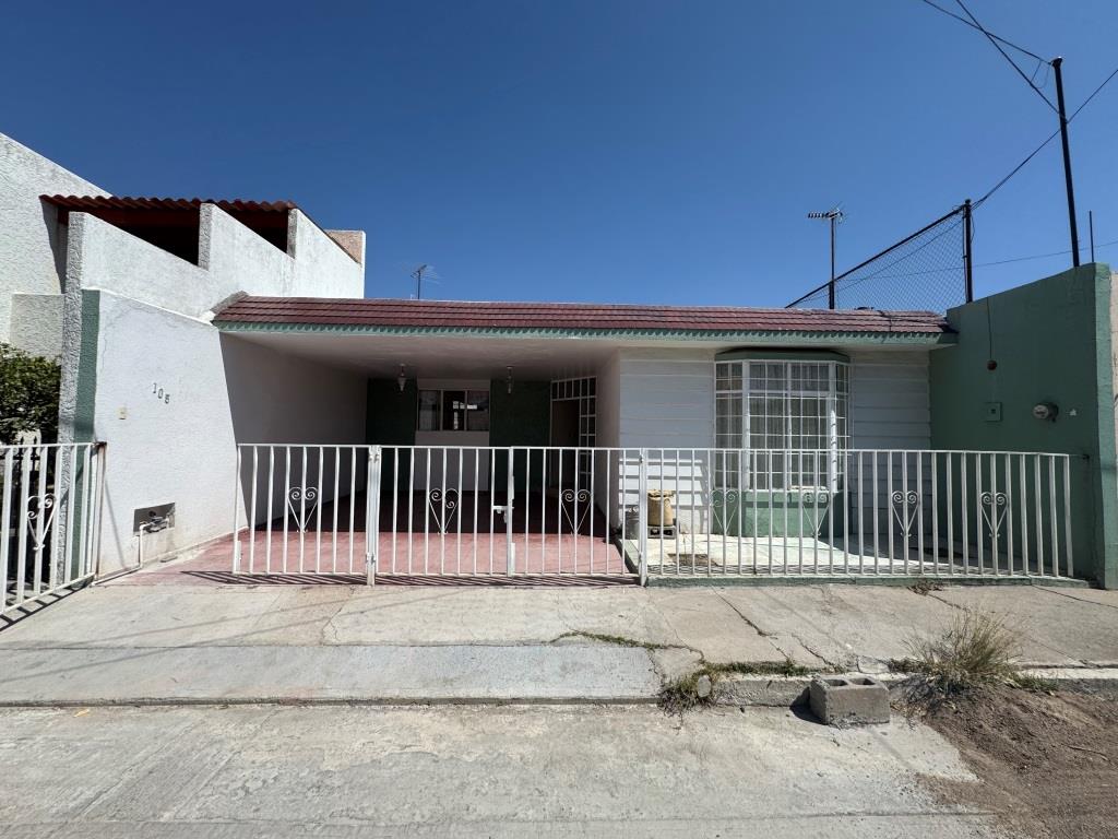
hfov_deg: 102.1
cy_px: 420
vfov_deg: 85.7
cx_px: 559
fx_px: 452
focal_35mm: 14
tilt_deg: +2.0
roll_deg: -0.5
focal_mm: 2.22
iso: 40
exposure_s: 1/3106
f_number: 2.2
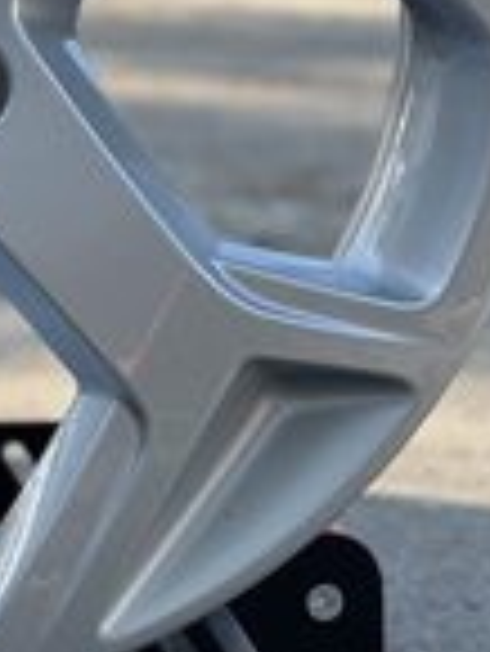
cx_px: -155
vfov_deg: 11.8
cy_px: 13
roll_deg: -0.2
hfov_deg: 8.9
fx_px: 3110
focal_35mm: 165
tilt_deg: -4.3
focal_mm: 6.76
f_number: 1.78
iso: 80
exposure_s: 1/778
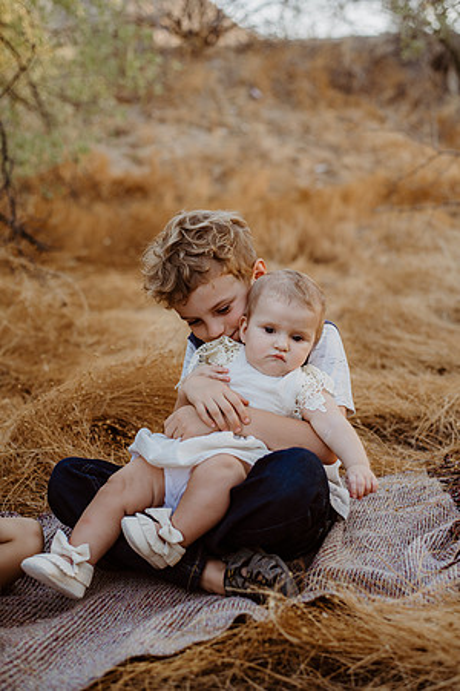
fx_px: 958
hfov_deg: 27.0
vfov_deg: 39.6
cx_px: 230
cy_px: 346
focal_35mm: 50
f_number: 2.8
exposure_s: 1/200
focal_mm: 50
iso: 200
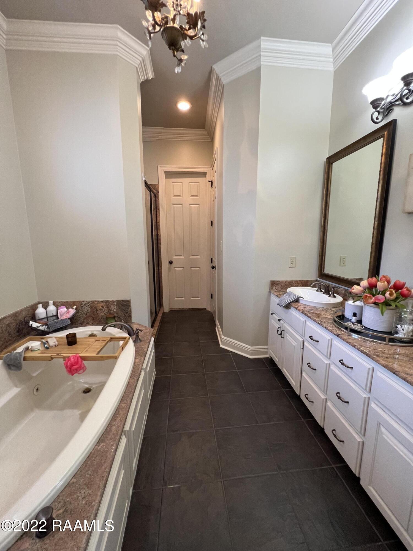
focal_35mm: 13
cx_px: 206
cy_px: 276
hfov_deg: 89.9
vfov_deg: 106.2
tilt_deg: -8.2
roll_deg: +1.7
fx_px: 207
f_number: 1.8
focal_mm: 1.57
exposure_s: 1/60
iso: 200
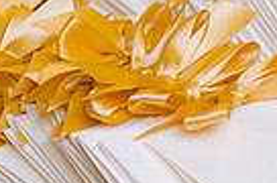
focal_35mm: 299
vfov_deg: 4.6
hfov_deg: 6.9
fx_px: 2295
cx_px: 234
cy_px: 49
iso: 2000
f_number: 3.5
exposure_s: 1/50
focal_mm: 70
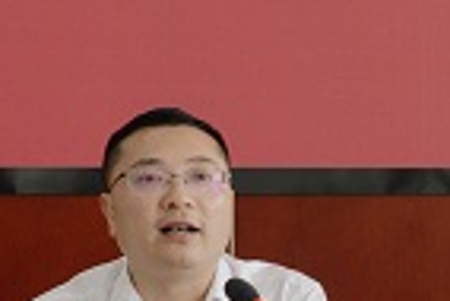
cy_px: 82
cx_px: 136
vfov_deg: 7.4
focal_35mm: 185
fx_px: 2315
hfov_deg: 11.1
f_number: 5.6
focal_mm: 35
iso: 1000
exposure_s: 1/100
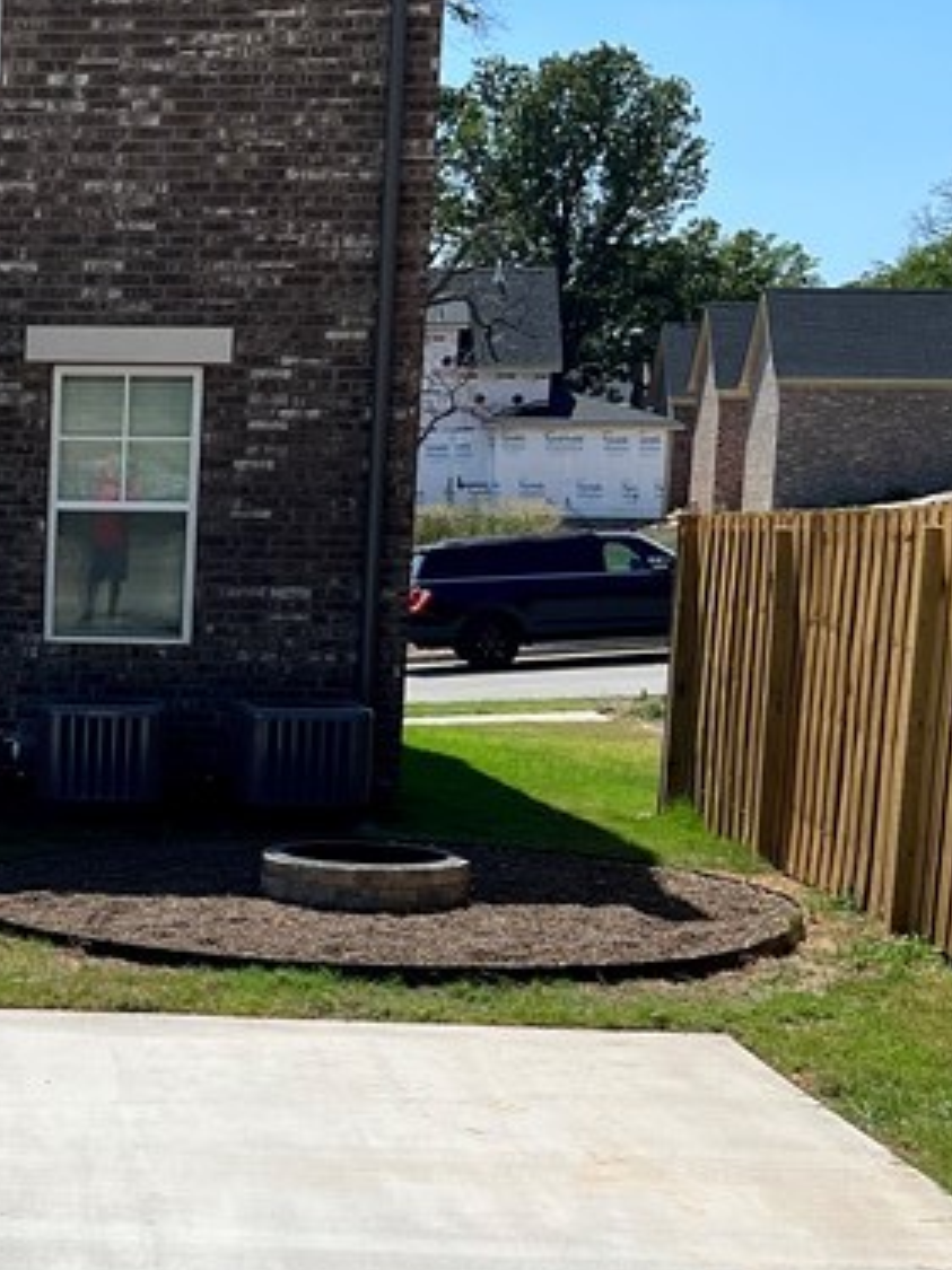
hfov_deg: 19.6
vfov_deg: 27.2
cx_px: -163
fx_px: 2605
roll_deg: -0.6
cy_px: 884
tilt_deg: -9.4
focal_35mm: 71
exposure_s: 1/8696
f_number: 1.5
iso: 50
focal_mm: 5.7
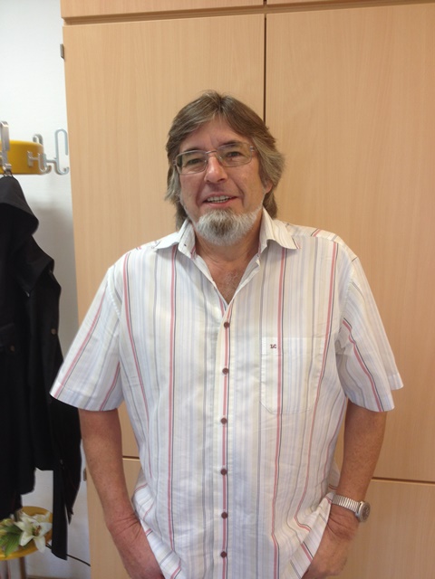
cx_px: 218
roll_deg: +1.0
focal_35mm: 35
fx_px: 586
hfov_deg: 40.7
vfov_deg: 52.6
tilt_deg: -10.1
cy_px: 290
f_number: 2.4
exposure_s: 1/20
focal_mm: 4.28
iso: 50
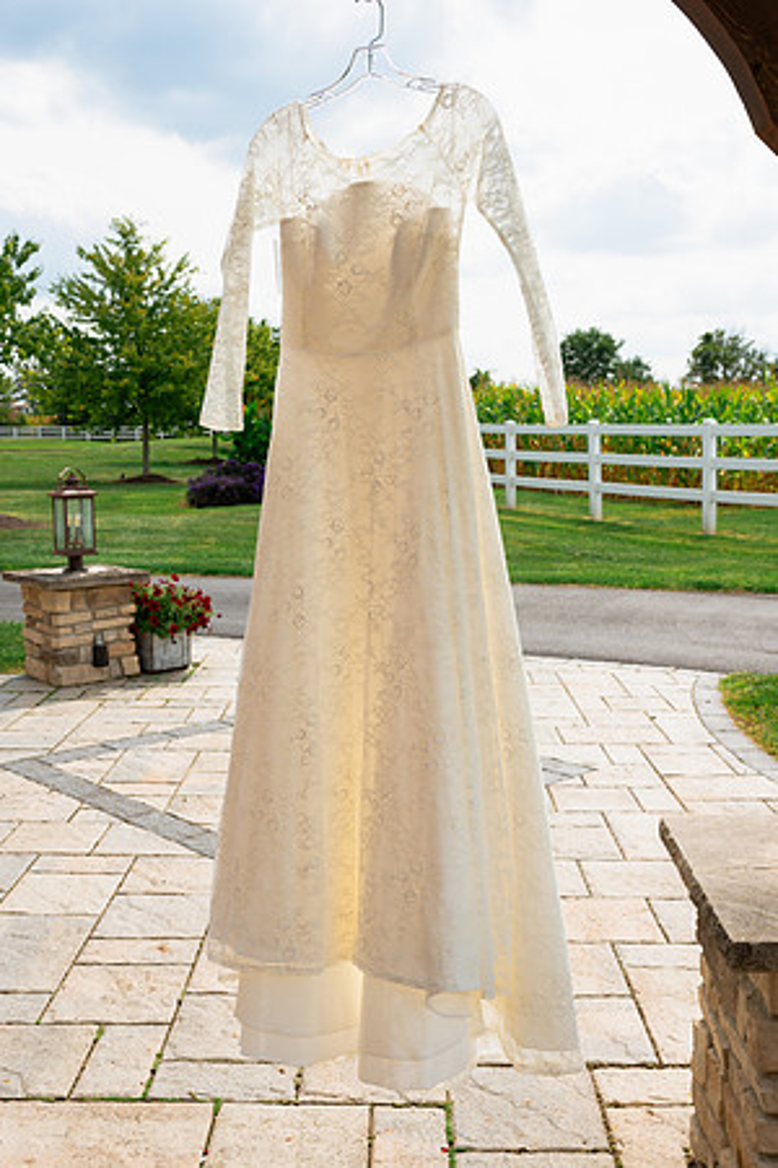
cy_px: 584
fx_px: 1167
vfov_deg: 53.1
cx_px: 389
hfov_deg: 36.9
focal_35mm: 36
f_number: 5.6
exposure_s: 1/400
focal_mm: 24
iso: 125
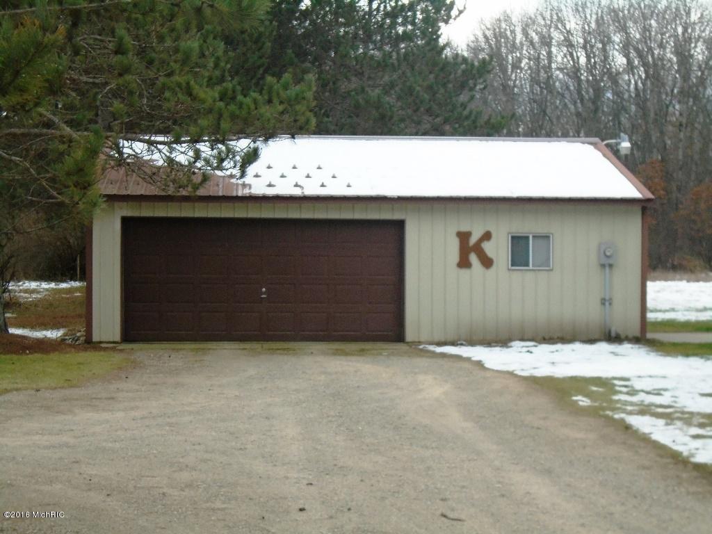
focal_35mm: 68
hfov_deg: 28.6
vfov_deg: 21.6
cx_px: 356
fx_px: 1399
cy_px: 267
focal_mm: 12
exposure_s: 1/250
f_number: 5.5
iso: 250
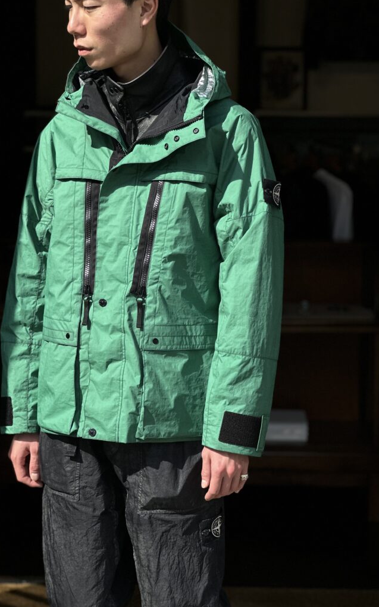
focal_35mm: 82
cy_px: 303
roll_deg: -0.6
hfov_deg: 15.9
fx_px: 1355
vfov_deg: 25.2
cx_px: 186
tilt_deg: -4.9
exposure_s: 1/1014
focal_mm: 9
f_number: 2.8
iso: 32
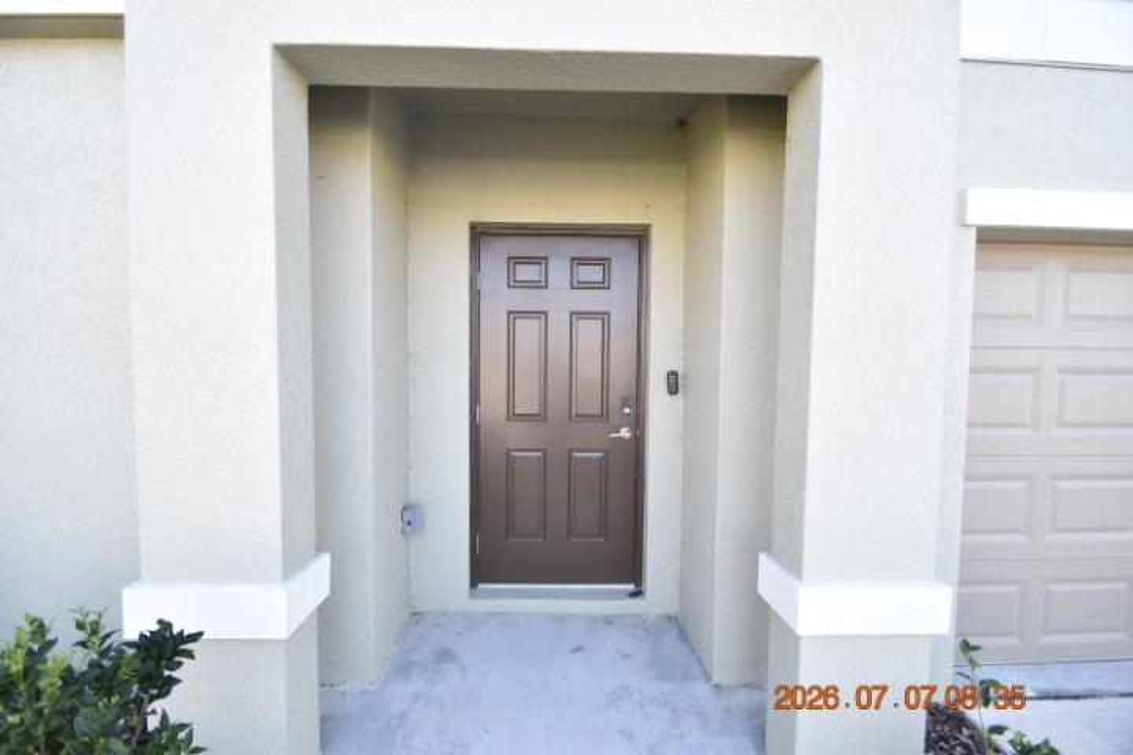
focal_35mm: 15
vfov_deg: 77.3
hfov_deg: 100.4
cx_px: 566
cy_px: 378
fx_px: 472
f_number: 3.5
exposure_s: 1/500
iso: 800
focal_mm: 10
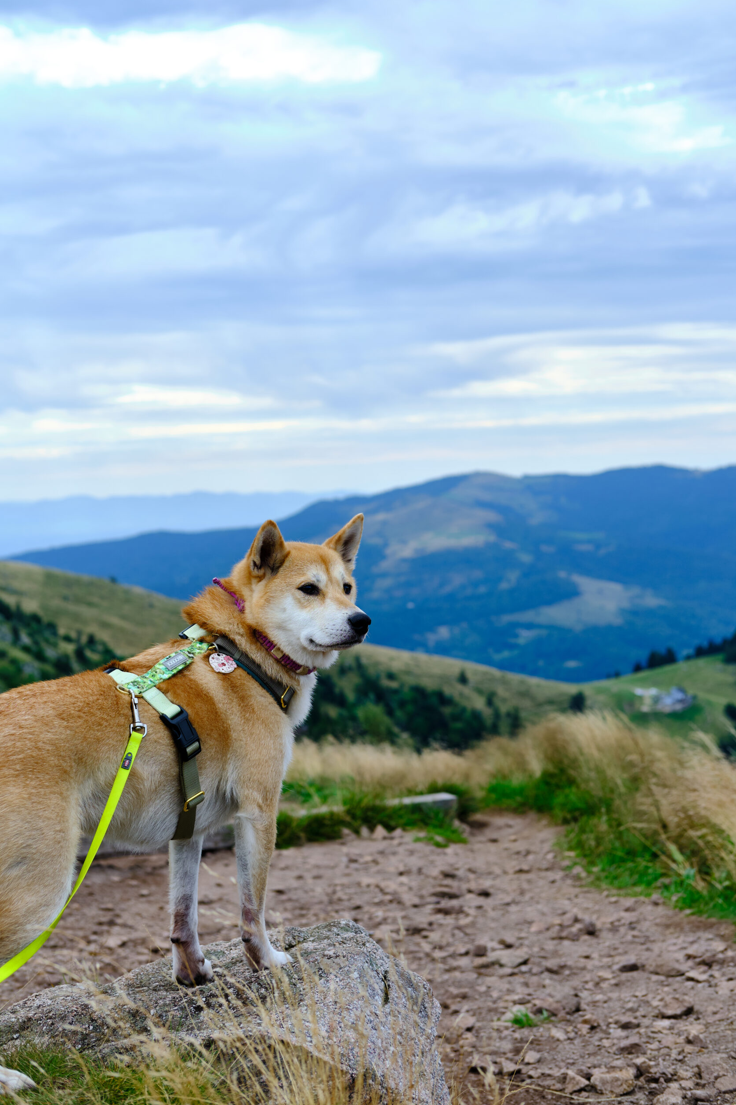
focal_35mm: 54
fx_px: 1656
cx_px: 365
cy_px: 543
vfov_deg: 36.9
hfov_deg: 25.1
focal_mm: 35
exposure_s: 1/500
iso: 160
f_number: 4
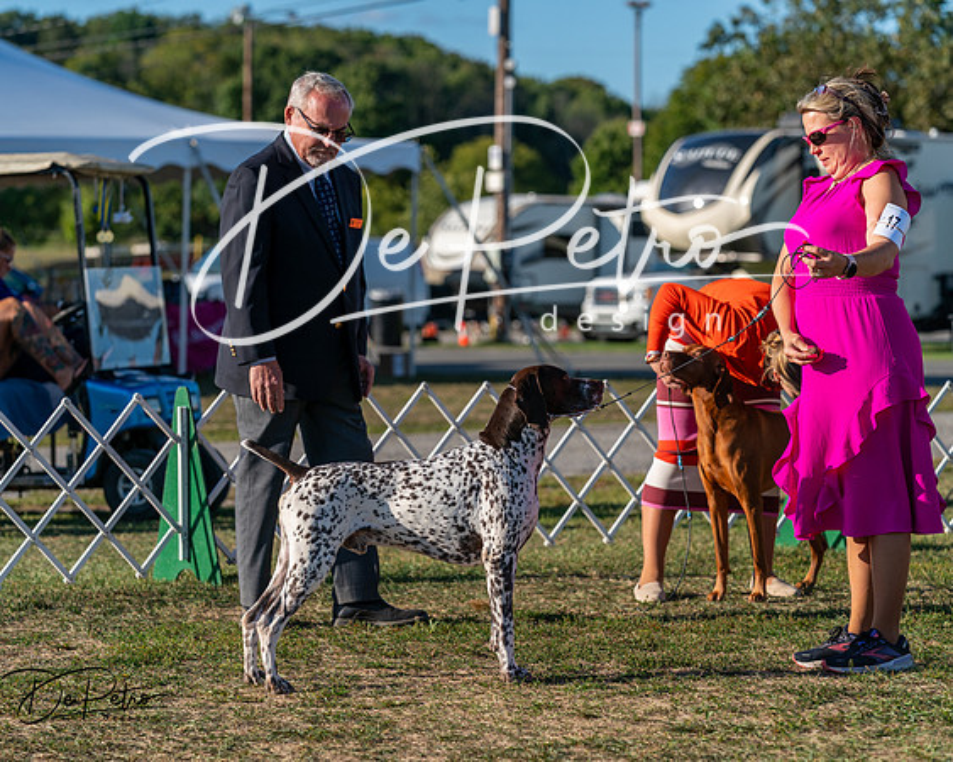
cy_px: 381
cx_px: 476
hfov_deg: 13.9
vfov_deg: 11.1
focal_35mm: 139
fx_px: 3906
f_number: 4.5
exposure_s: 1/1250
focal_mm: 123
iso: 125
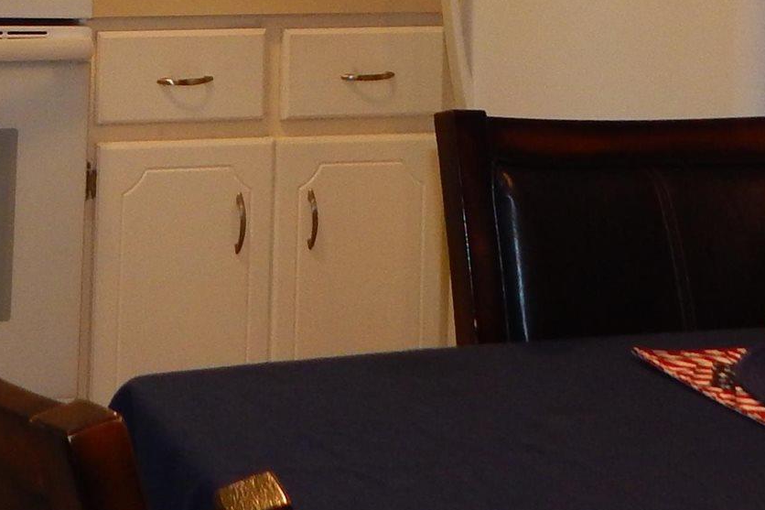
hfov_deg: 18.4
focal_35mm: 107
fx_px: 2273
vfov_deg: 11.8
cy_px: -429
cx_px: -78
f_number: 3.2
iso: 200
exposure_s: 1/30
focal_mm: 5.1
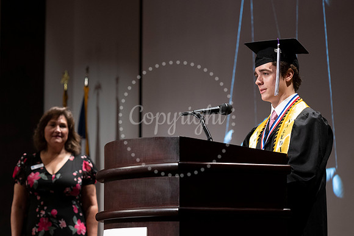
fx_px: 1273
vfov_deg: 10.6
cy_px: 147
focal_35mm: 129
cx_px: 177
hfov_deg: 15.8
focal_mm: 104
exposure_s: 1/80
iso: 1000
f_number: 4
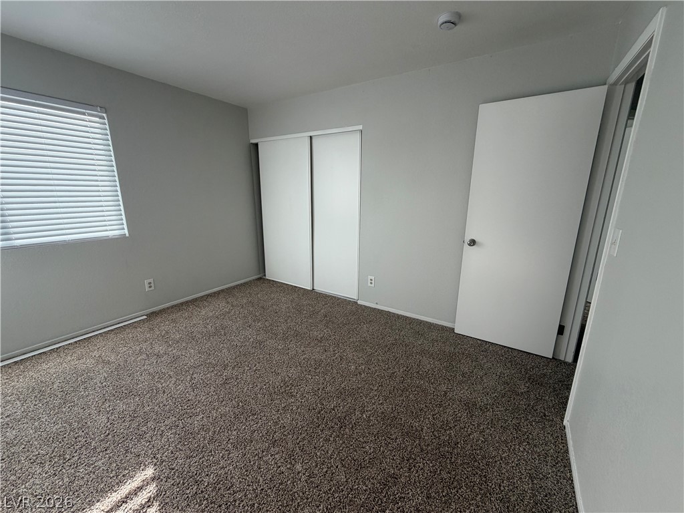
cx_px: 342
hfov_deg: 102.1
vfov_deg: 85.7
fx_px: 277
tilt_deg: -13.9
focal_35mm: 14
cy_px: 256
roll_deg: -0.4
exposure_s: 1/220
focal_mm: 2.22
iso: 64
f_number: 2.2
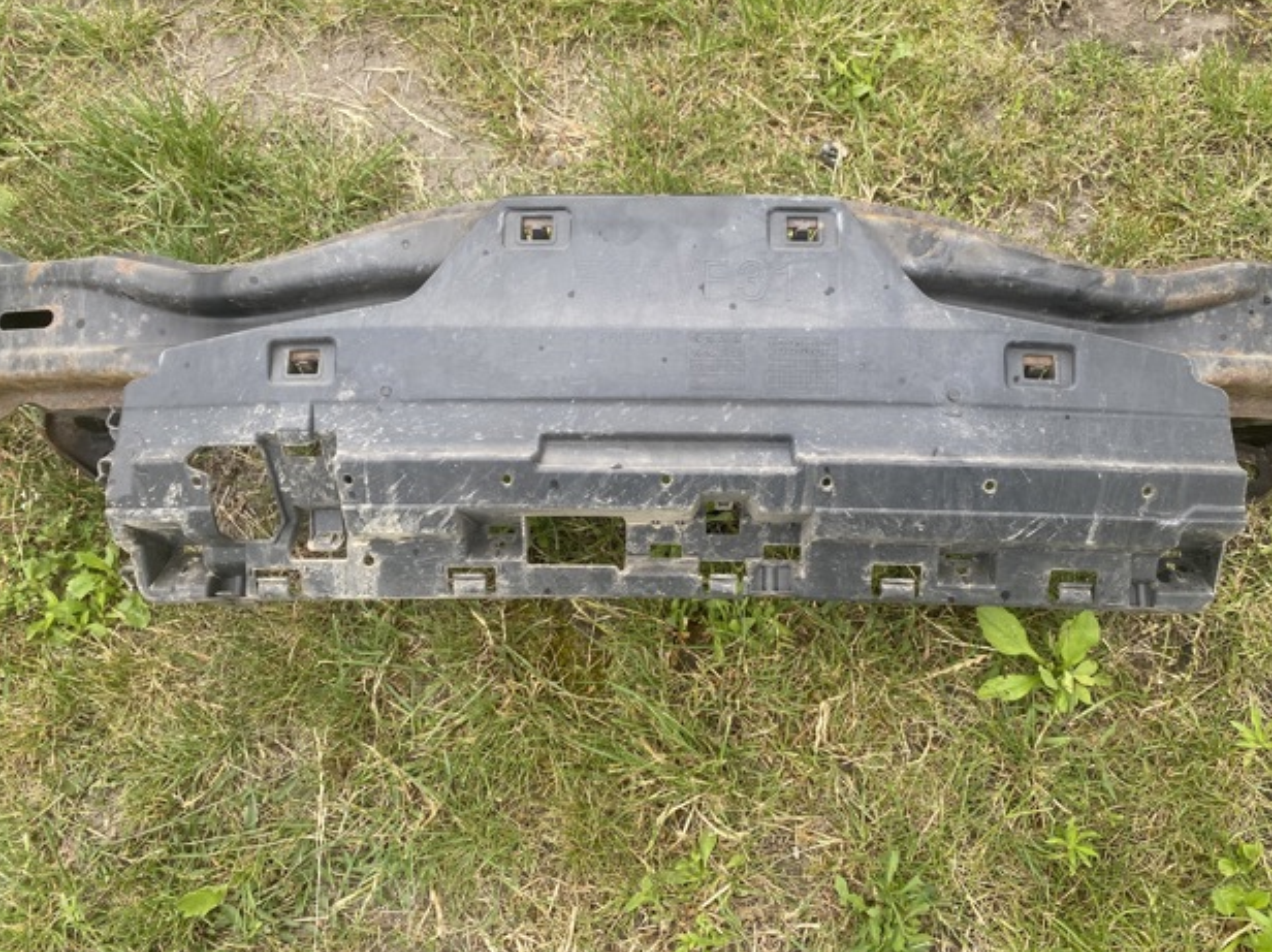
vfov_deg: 51.3
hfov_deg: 65.4
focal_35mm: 27
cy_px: 486
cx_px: 653
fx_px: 991
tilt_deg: -69.1
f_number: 1.8
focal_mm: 4.25
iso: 40
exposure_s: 1/122
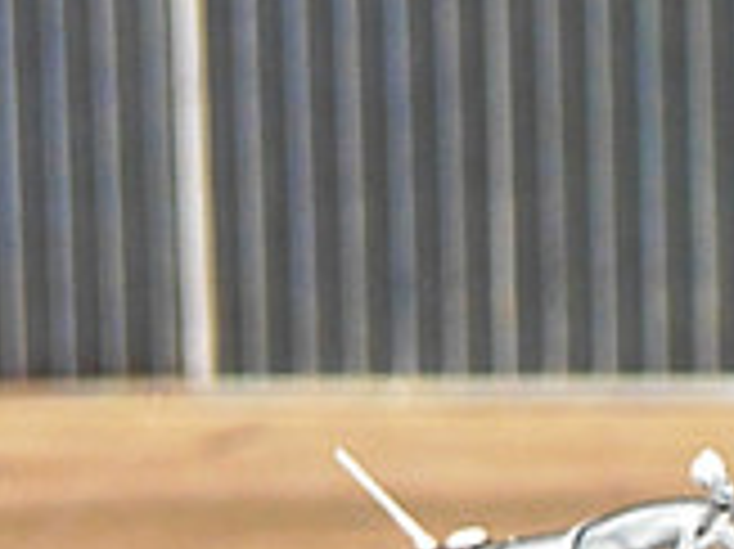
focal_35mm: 860
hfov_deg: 2.3
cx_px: 820
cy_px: 752
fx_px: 18222
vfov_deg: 1.7
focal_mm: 39.1
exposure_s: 1/60
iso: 200
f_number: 5.7
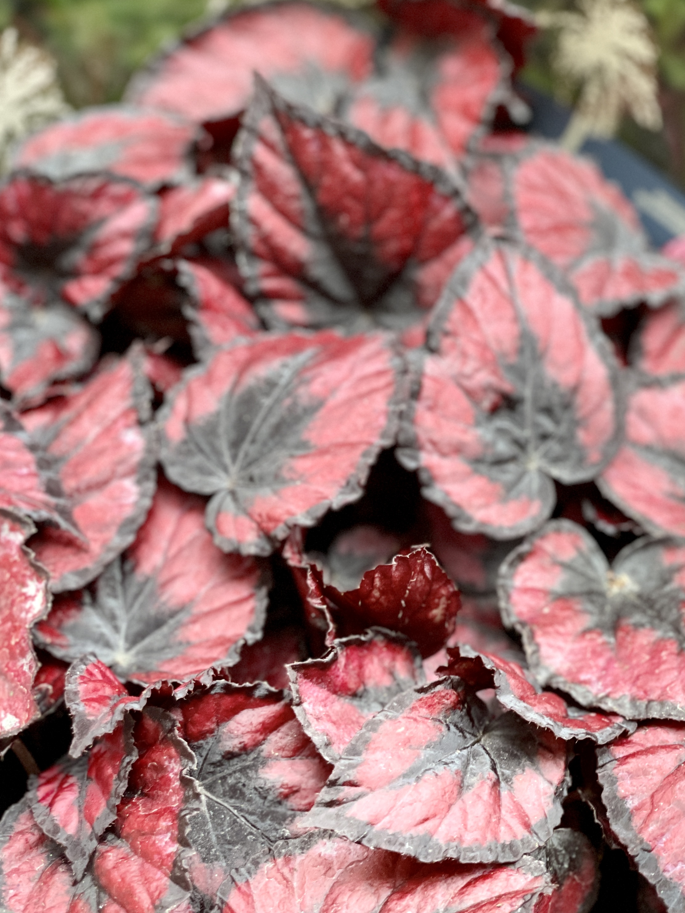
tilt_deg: -53.2
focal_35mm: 87
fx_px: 2295
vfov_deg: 22.4
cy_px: 570
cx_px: 387
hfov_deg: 17.0
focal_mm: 7.5
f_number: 2.2
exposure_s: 1/71
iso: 250
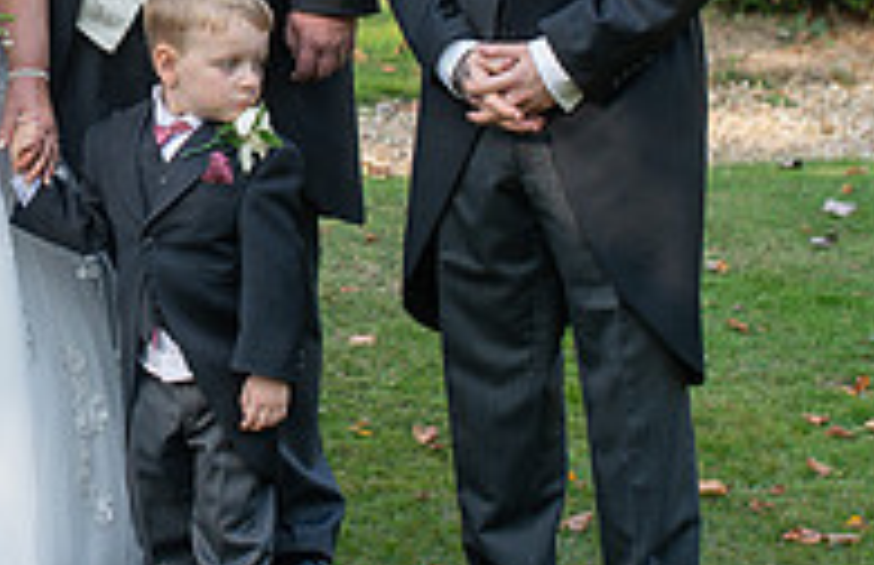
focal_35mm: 127
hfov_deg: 15.8
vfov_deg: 10.4
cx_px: -93
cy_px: -107
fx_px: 3054
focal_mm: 35
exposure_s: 1/320
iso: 100
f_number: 2.8
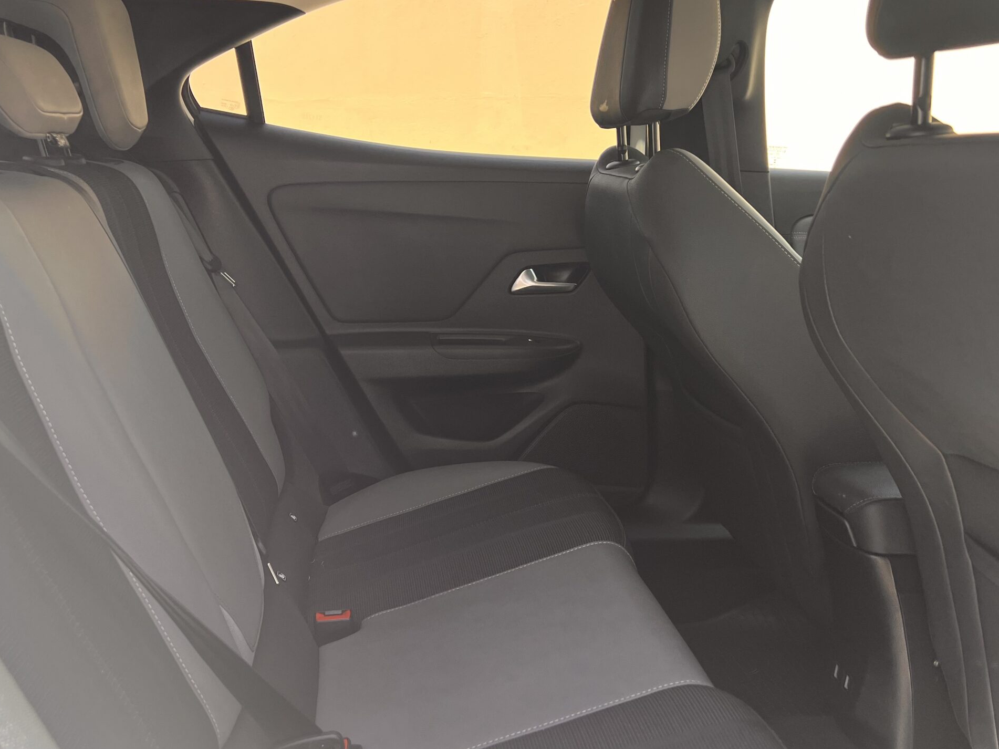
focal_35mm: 35
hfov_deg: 52.5
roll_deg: +0.5
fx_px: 1010
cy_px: 361
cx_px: 429
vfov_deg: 40.7
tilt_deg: -14.6
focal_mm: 5.7
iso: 50
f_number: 1.5
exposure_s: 1/188
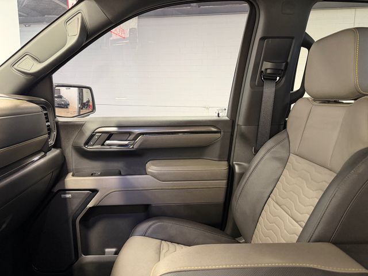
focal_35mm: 24
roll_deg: -0.2
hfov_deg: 71.6
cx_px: 184
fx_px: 255
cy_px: 138
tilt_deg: -9.8
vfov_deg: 56.8
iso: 500
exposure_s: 1/60
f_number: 1.78
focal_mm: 6.76
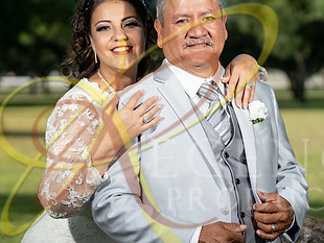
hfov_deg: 17.1
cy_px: 136
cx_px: 195
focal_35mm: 115
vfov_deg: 12.9
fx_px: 1077
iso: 200
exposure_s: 1/2500
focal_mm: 64
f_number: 2.5
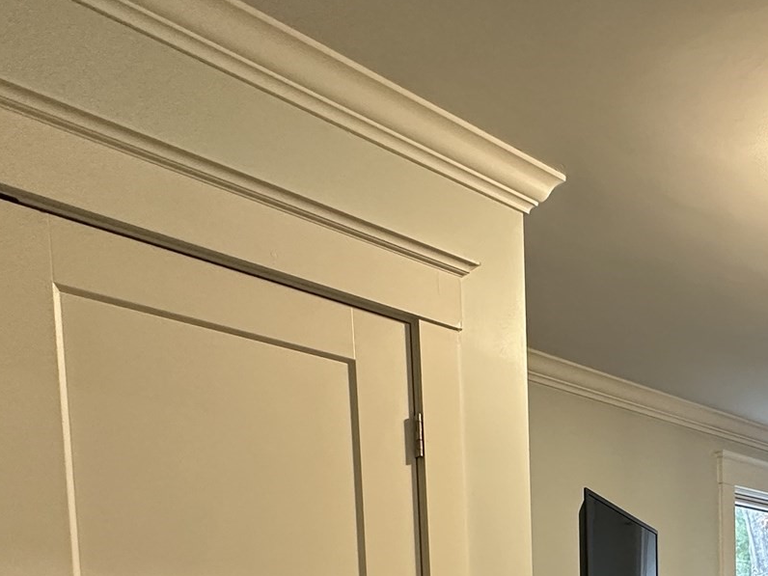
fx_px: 799
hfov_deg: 44.0
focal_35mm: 36
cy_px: 704
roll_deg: +0.8
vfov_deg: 32.3
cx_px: 763
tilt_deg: -2.9
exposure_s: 1/60
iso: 250
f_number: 2.2
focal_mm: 2.22
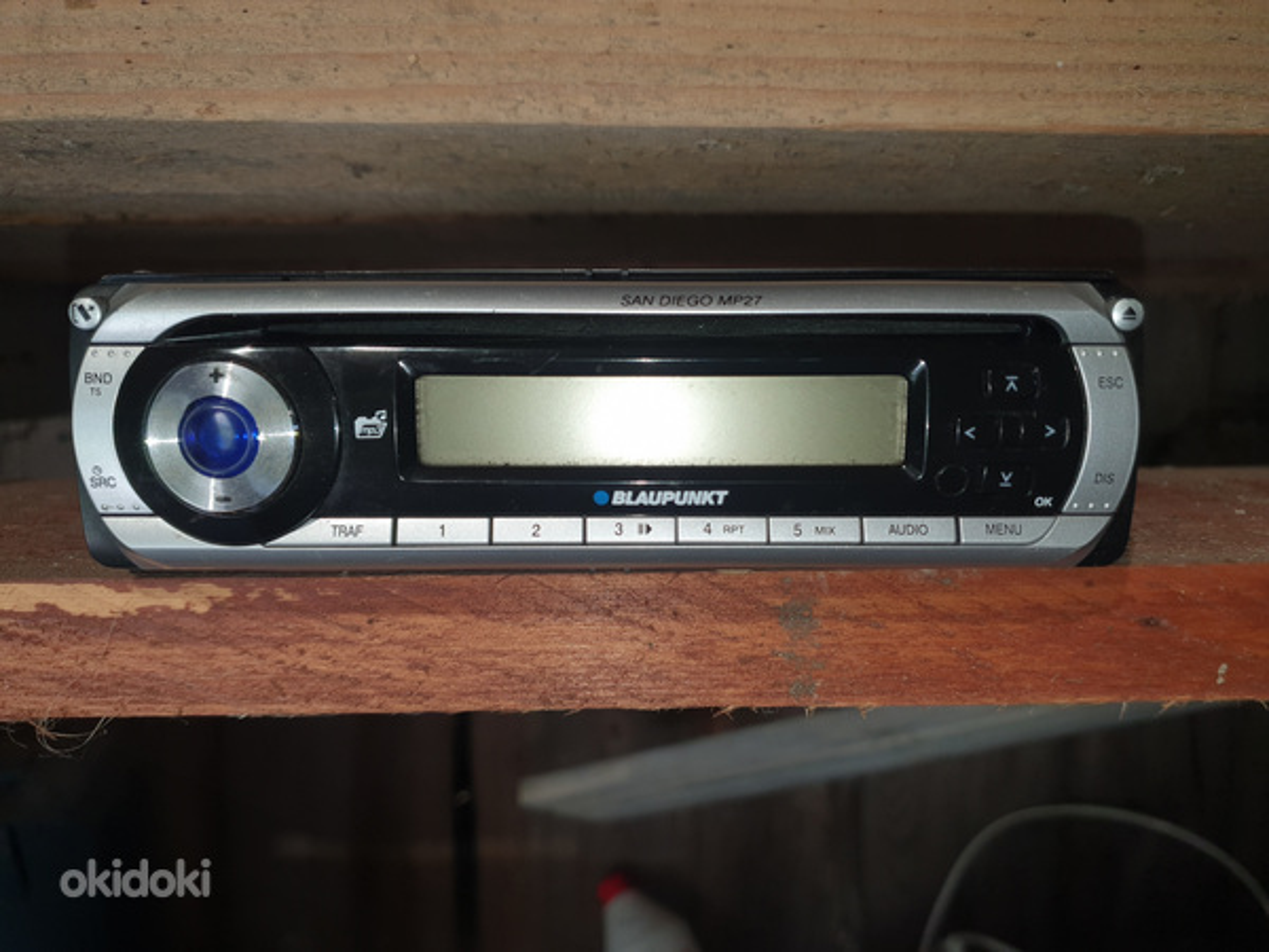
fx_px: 953
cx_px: 634
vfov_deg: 53.1
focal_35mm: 26
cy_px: 476
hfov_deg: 67.3
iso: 50
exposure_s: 1/94
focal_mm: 4.32
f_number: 1.5
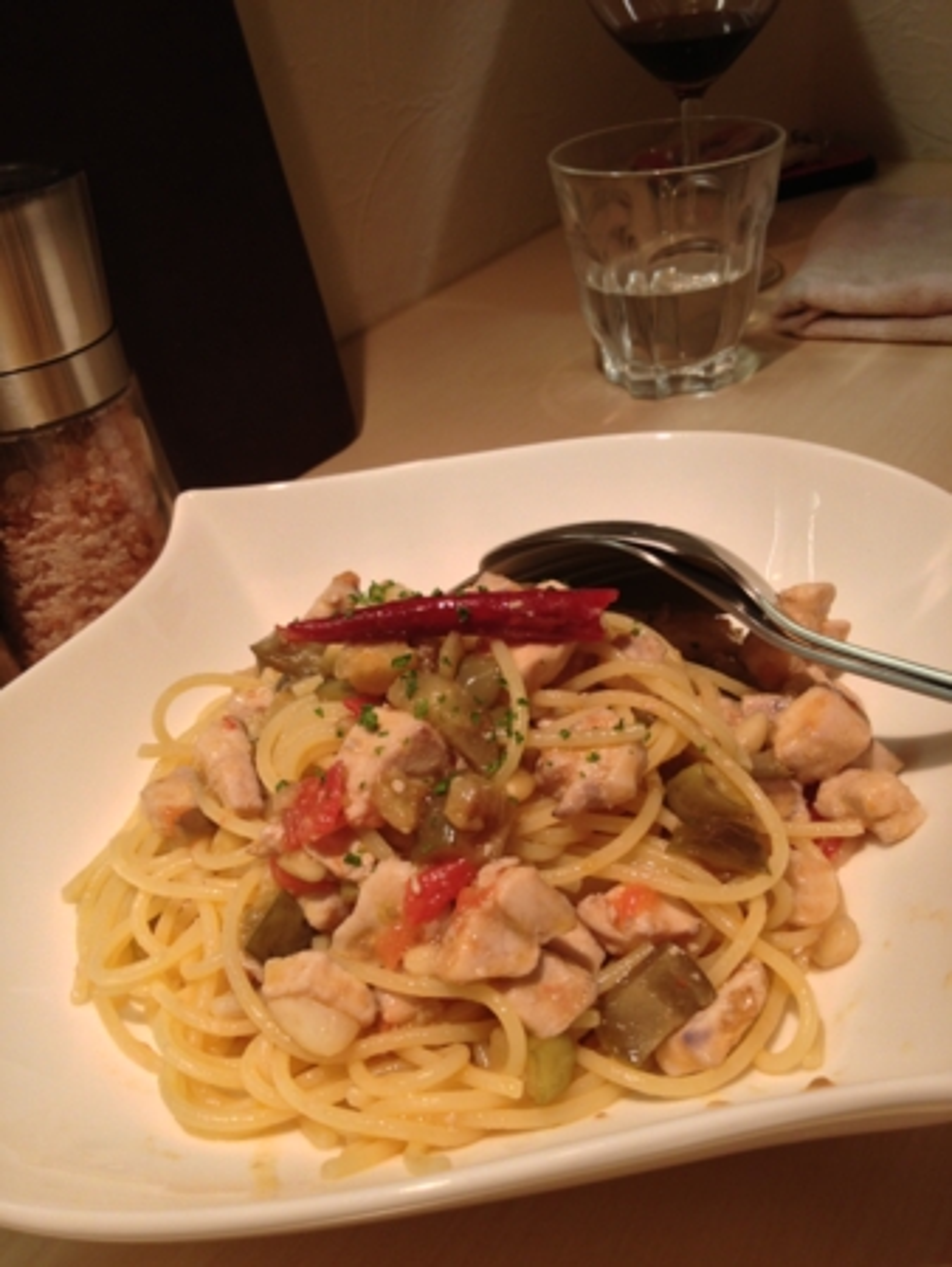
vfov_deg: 52.6
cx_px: 476
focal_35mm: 35
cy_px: 634
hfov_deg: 40.7
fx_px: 1282
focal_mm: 4.28
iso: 50
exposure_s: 1/20
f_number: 2.4
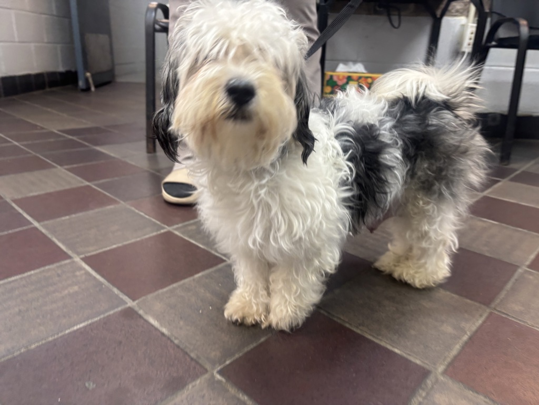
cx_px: 270
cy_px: 202
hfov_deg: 67.3
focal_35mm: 26
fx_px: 405
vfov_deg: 53.1
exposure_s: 1/60
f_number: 1.6
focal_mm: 5.96
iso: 160
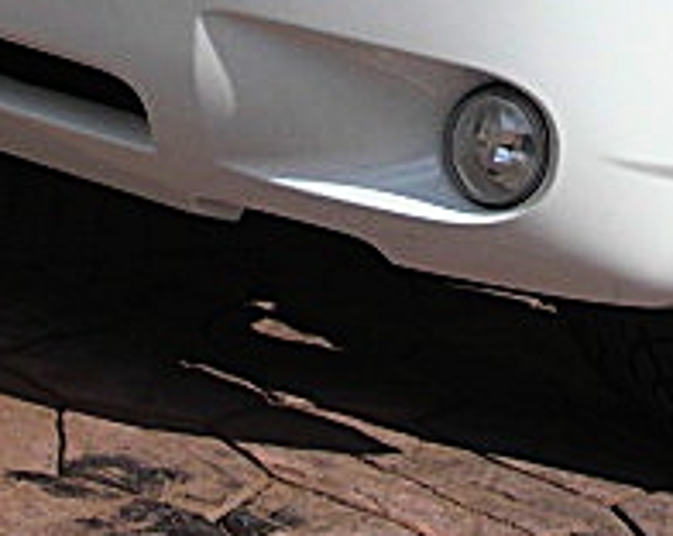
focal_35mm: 115
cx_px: 433
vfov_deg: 13.1
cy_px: -58
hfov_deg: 16.7
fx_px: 2286
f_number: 7.9
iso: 50
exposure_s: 1/320
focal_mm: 6.3
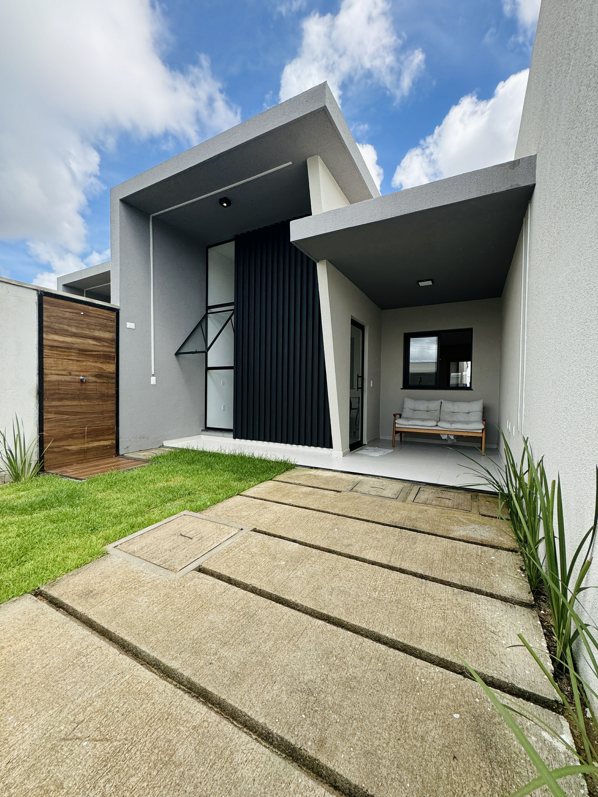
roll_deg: -0.6
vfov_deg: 102.1
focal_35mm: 14
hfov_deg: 85.7
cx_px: 299
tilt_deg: -1.2
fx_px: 322
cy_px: 398
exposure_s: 1/381
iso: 40
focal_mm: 2.22
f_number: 2.2
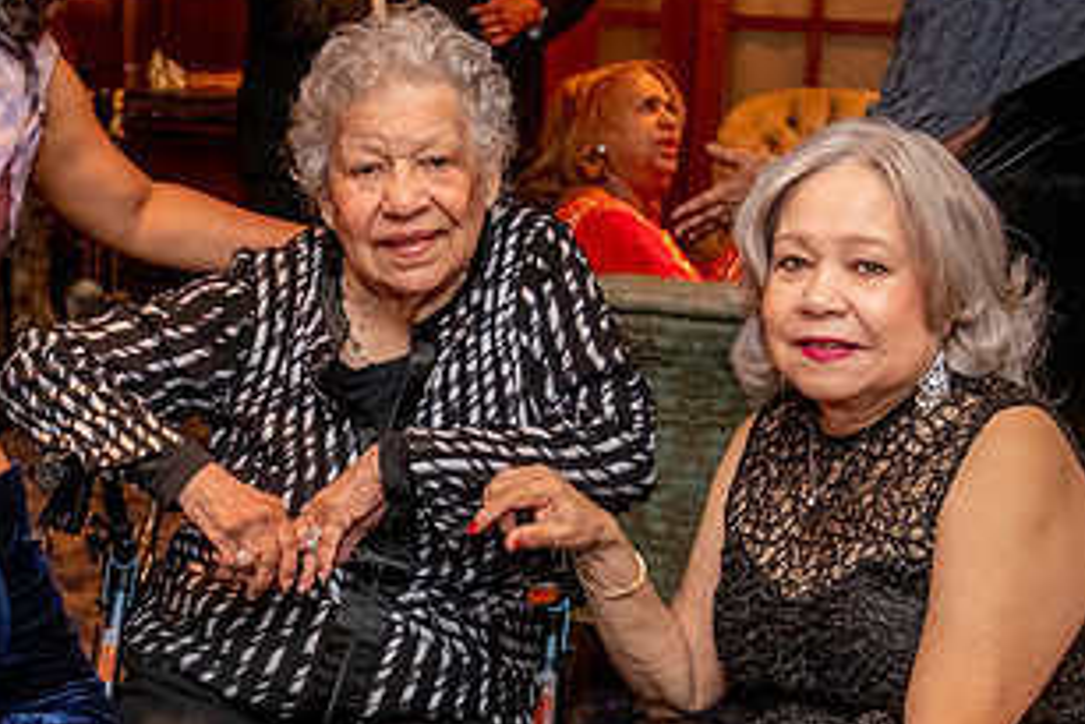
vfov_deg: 18.7
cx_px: 305
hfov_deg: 27.4
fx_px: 2201
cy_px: 337
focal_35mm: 73
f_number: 2.8
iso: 2500
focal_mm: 31
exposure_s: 1/40
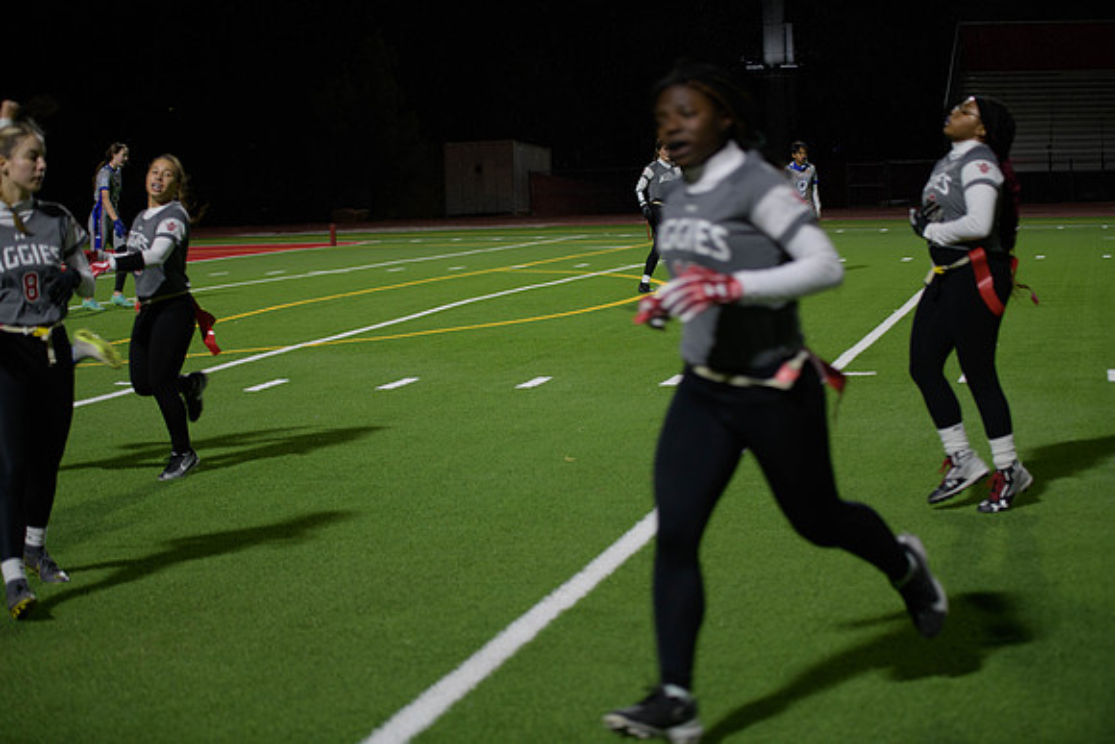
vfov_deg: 19.5
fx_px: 2168
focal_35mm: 70
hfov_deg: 28.8
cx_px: 558
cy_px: 372
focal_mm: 70
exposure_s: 1/200
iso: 560
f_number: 2.8
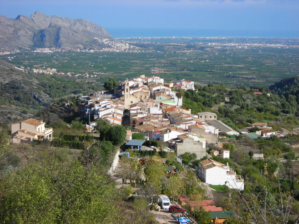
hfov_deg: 21.8
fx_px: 777
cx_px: 150
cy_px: 112
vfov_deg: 16.4
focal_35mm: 90
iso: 50
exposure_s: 1/326
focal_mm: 14.8
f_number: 4.6
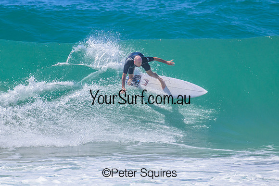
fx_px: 7263
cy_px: 82
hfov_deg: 2.2
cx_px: 119
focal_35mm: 937
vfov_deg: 1.5
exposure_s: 1/2000
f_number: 11
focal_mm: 800
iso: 1000
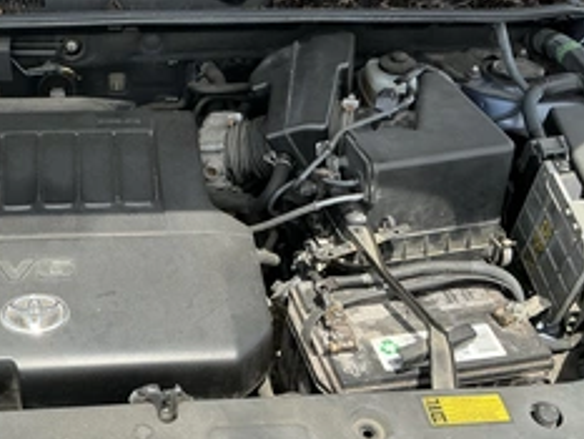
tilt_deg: -42.2
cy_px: 226
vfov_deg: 30.3
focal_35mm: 48
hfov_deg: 38.6
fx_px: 810
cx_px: 143
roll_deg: -3.6
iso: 25
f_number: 1.8
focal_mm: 3
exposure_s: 1/606
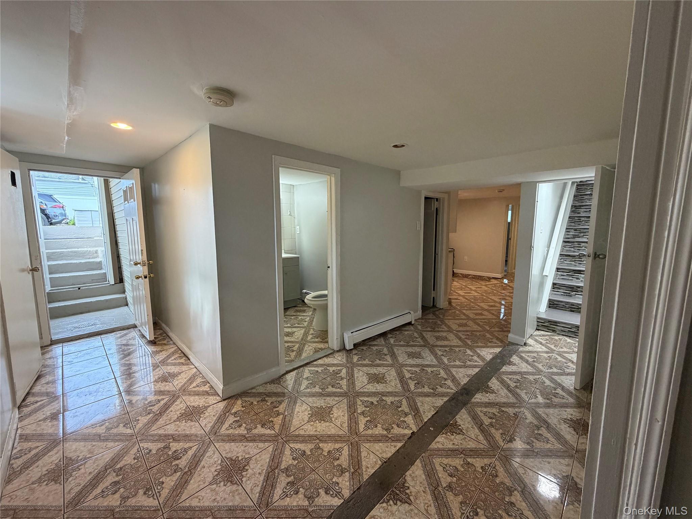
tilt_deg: -7.2
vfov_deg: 85.7
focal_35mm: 14
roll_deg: +0.1
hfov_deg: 102.1
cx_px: 346
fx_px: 280
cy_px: 260
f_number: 2.2
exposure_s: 1/60
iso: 320
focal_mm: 2.22
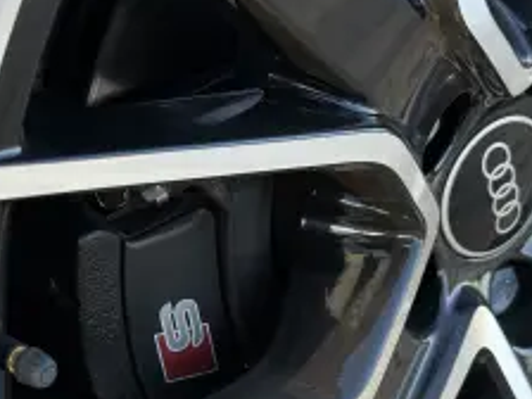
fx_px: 1183
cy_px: 276
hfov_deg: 25.1
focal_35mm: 77
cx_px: 145
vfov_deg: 19.1
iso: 100
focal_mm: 6.76
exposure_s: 1/290
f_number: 1.78
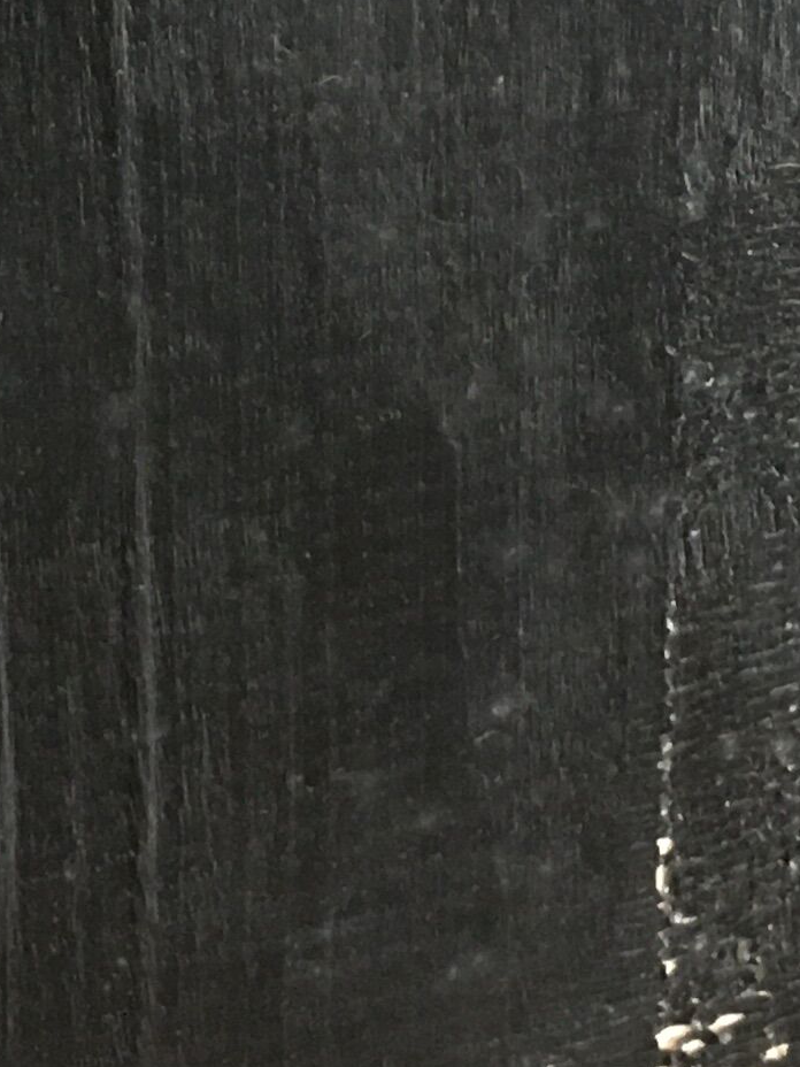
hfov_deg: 11.7
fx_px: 3883
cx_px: 195
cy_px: -116
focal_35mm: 126
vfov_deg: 15.2
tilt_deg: -45.6
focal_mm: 4.15
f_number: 2.2
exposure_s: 1/8
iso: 100
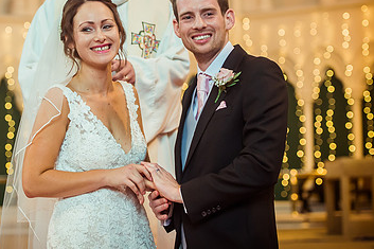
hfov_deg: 17.8
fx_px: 1194
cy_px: 72
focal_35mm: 115
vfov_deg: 11.9
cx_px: 126
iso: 2000
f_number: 2.8
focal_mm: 70
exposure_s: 1/320
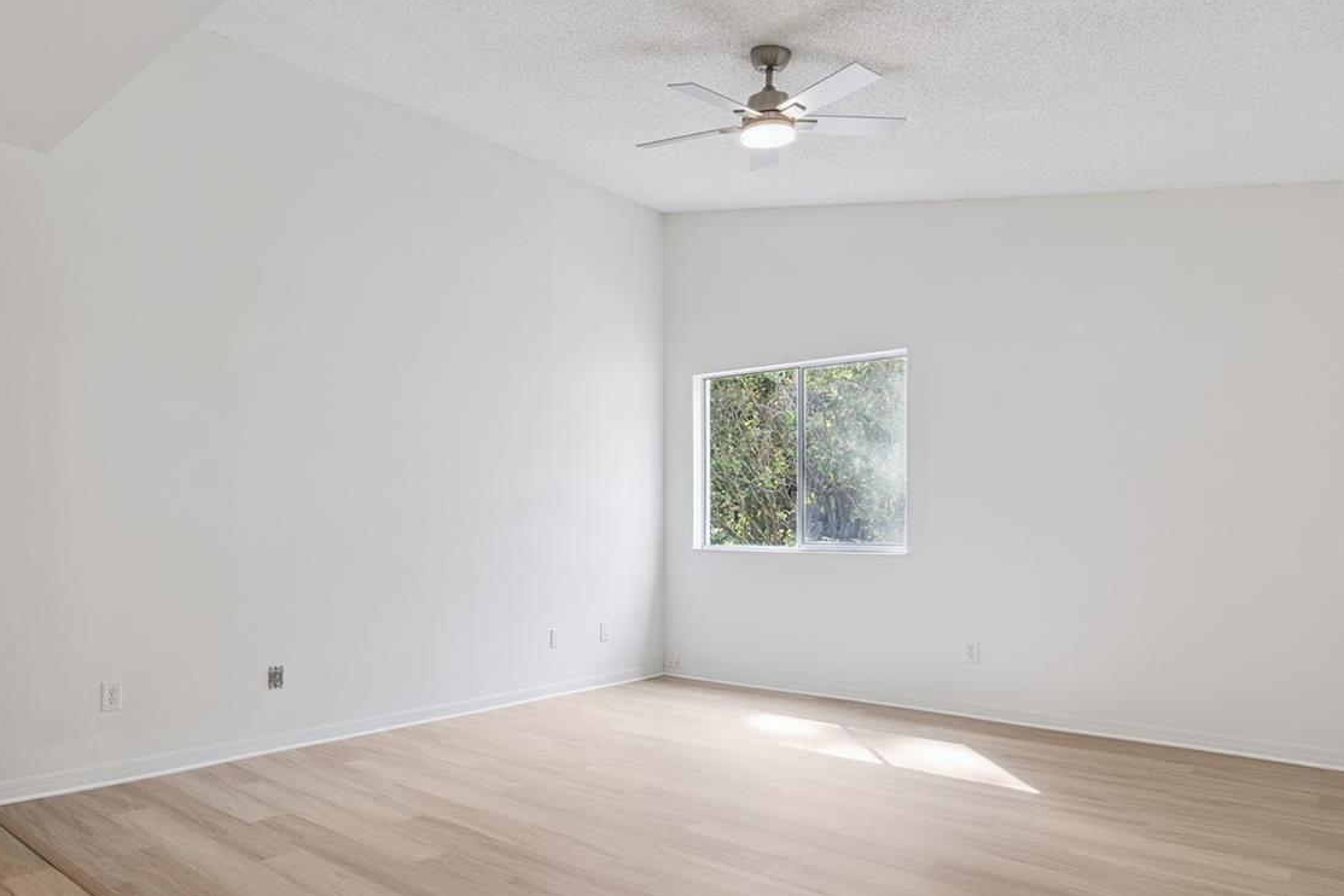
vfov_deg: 54.8
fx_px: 859
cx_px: 528
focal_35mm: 23
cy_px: 523
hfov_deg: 75.1
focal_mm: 16
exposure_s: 1/60
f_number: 10
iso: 800
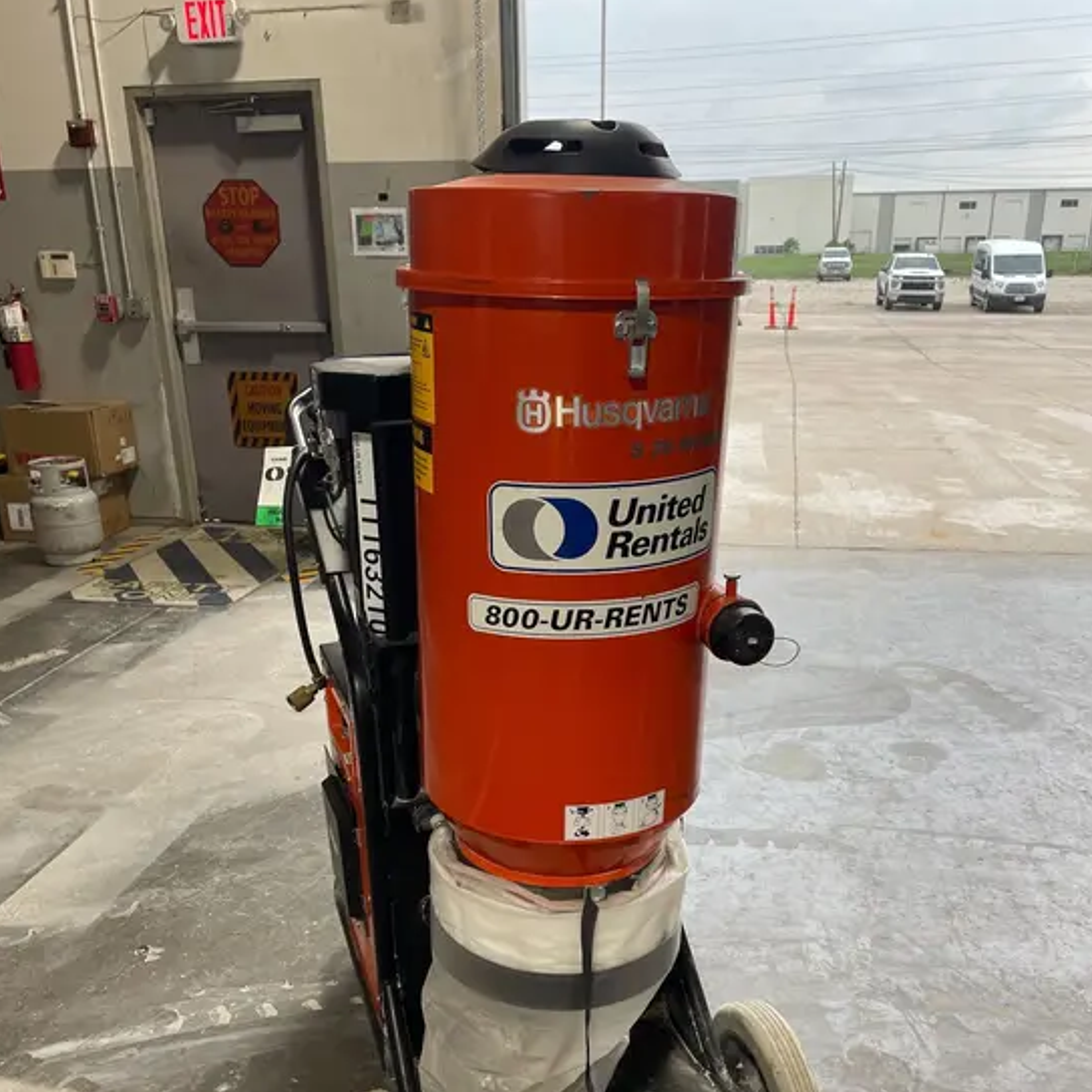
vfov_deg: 52.1
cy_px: 669
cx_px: 549
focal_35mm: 31
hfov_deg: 52.5
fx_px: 1106
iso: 80
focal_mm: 4.2
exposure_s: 1/121
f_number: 1.6
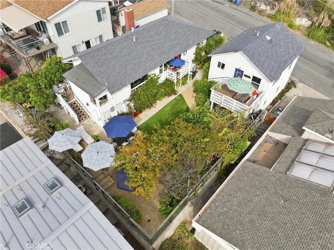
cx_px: 167
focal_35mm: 24
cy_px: 125
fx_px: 231
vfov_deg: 56.8
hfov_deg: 71.6
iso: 110
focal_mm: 12.3
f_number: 2.8
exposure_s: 1/1250
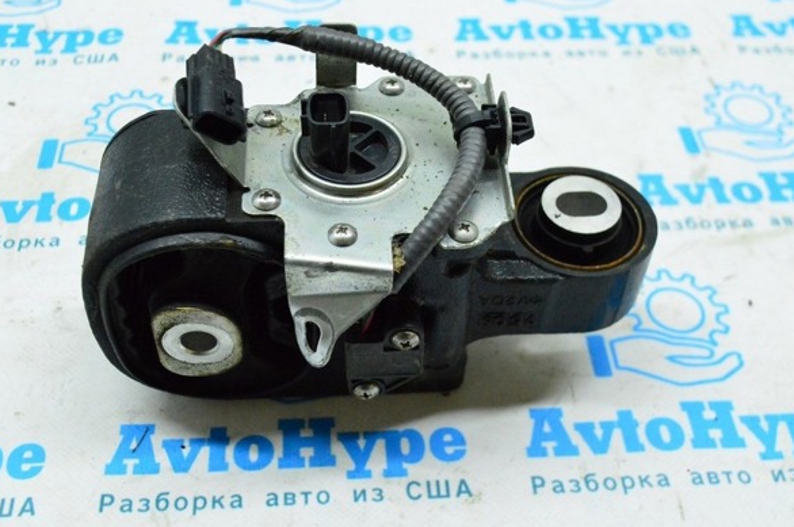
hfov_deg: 41.5
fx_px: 1047
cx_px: 371
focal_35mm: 48
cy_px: 258
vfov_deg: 28.3
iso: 6400
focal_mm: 29
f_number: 6.3
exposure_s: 1/320
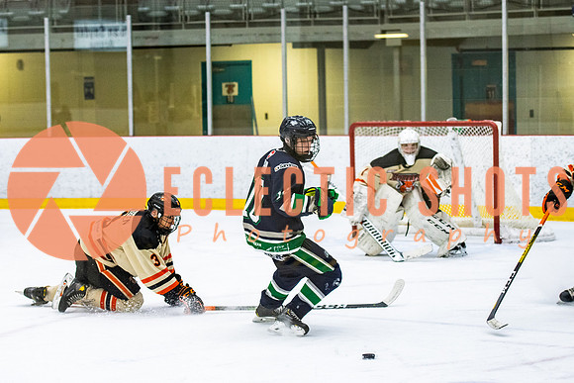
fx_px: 2000
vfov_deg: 10.9
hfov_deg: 16.3
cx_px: 264
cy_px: 188
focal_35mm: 125
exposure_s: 1/640
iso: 1800
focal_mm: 75
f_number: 2.8
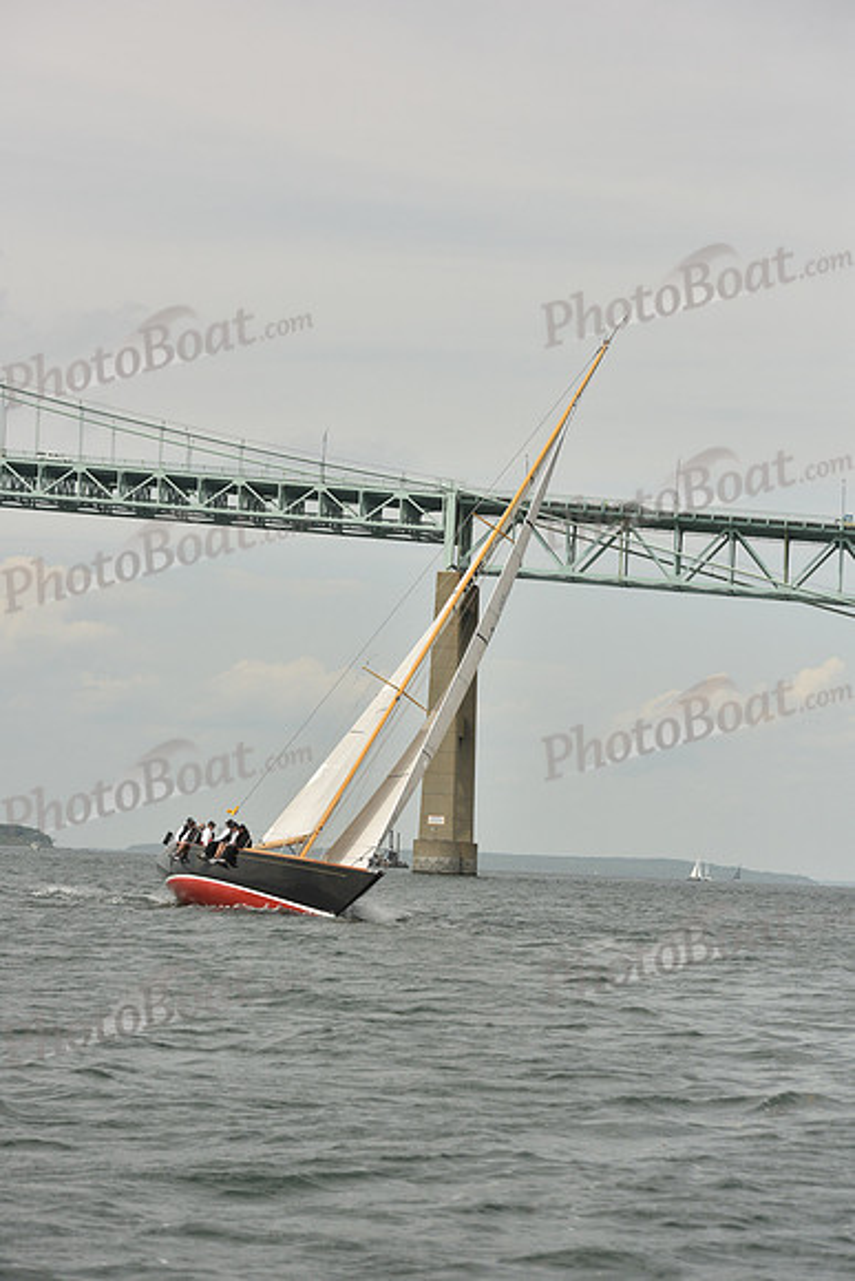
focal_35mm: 90
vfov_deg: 22.6
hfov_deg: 15.2
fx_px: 3204
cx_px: 428
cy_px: 640
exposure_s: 1/3200
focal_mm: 90
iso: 400
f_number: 6.3
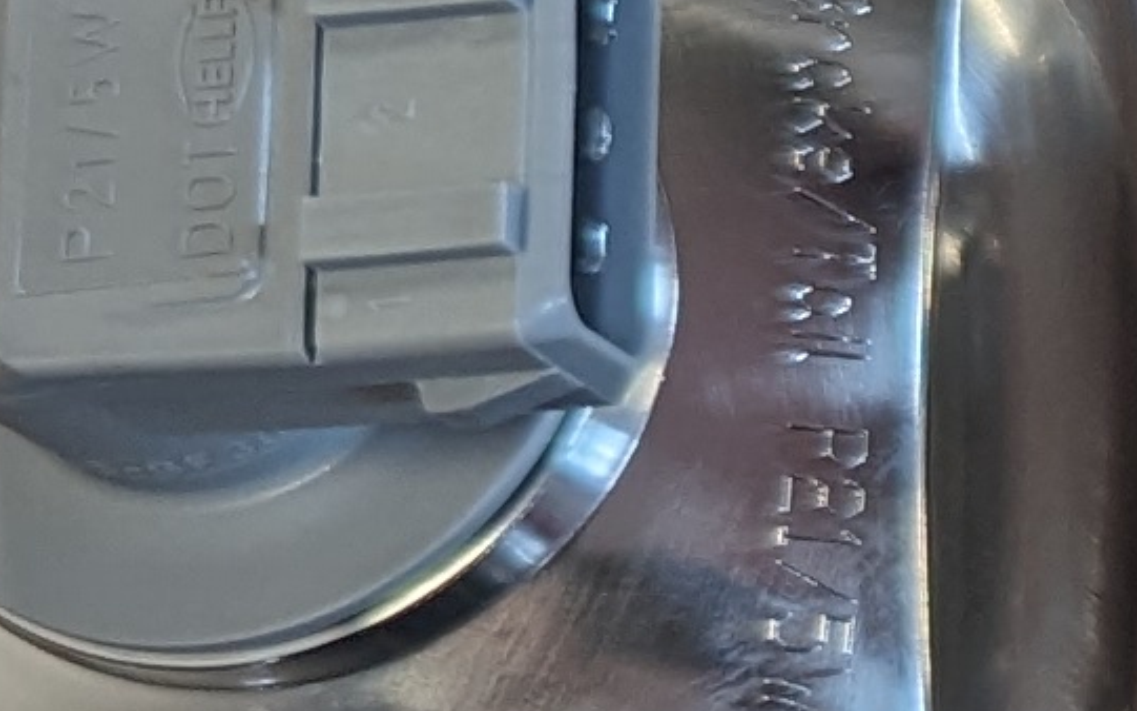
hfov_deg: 9.2
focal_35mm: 192
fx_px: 5949
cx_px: 3146
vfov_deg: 6.8
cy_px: 570
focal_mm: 6.81
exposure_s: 1/50
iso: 46
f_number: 1.85
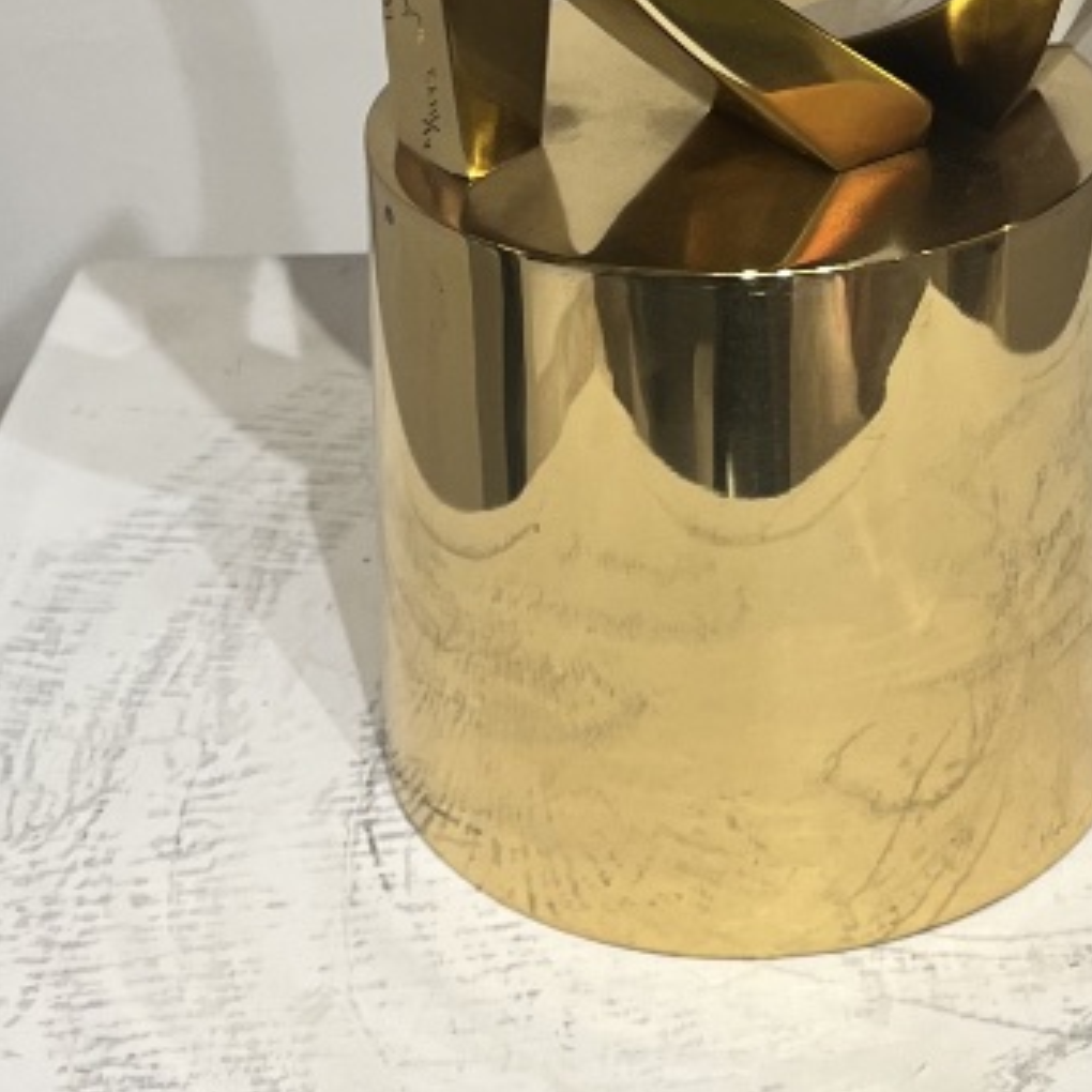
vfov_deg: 18.2
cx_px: 719
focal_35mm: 81
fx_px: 2891
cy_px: -700
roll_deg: +1.3
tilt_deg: -7.1
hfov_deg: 21.3
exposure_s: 1/100
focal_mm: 5.1
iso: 50
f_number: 1.6
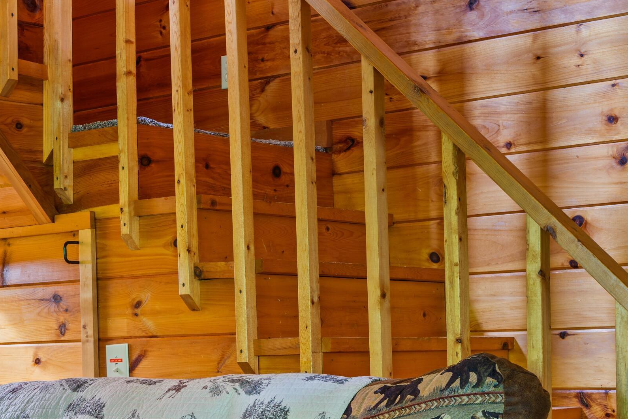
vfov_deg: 16.3
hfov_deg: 24.4
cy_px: 370
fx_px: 1448
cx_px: 211
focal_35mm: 83
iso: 100
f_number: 10
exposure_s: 30
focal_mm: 44
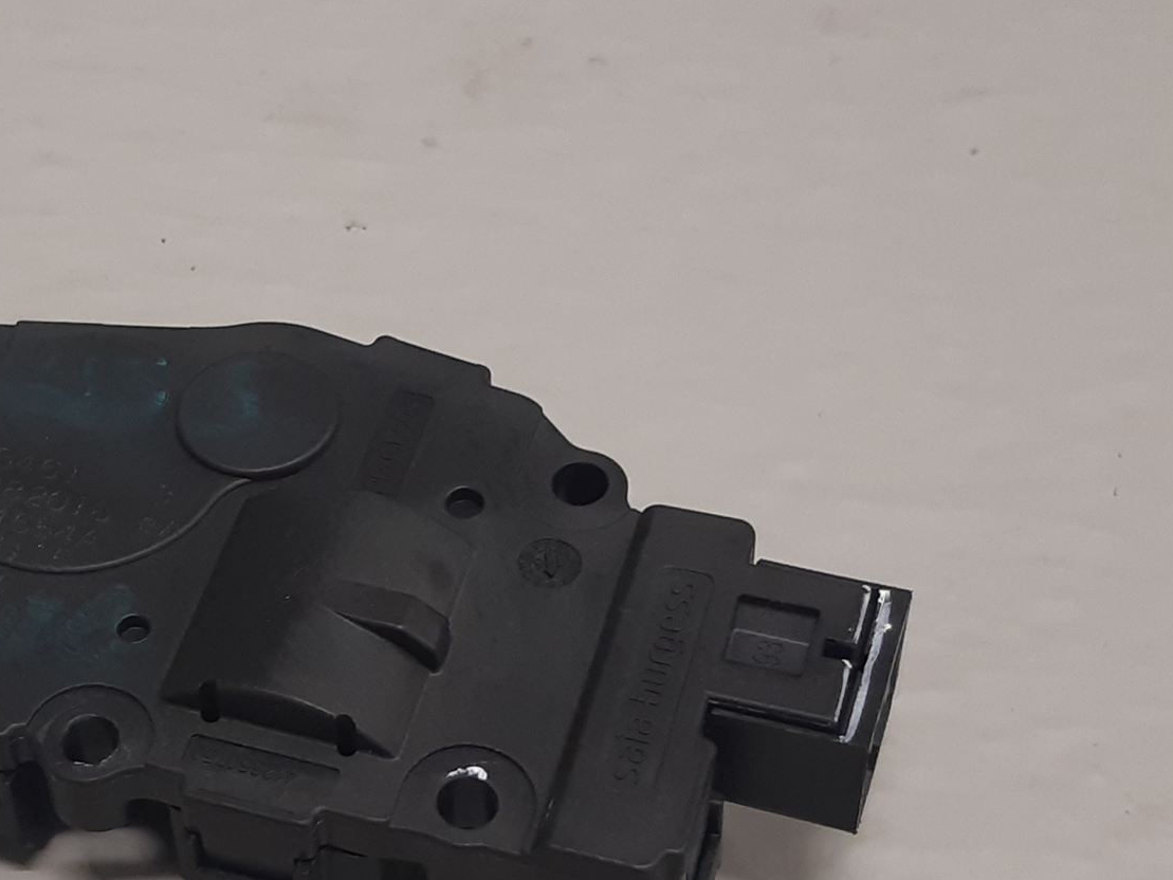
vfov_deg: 30.1
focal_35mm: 48
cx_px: 258
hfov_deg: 38.4
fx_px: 1627
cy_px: 585
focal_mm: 3.93
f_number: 1.7
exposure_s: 1/50
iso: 125
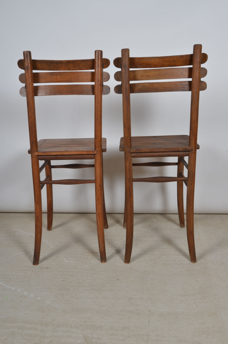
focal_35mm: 36
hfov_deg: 36.7
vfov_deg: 53.2
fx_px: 344
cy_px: 172
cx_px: 114
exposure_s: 1/125
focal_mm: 24
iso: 100
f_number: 14
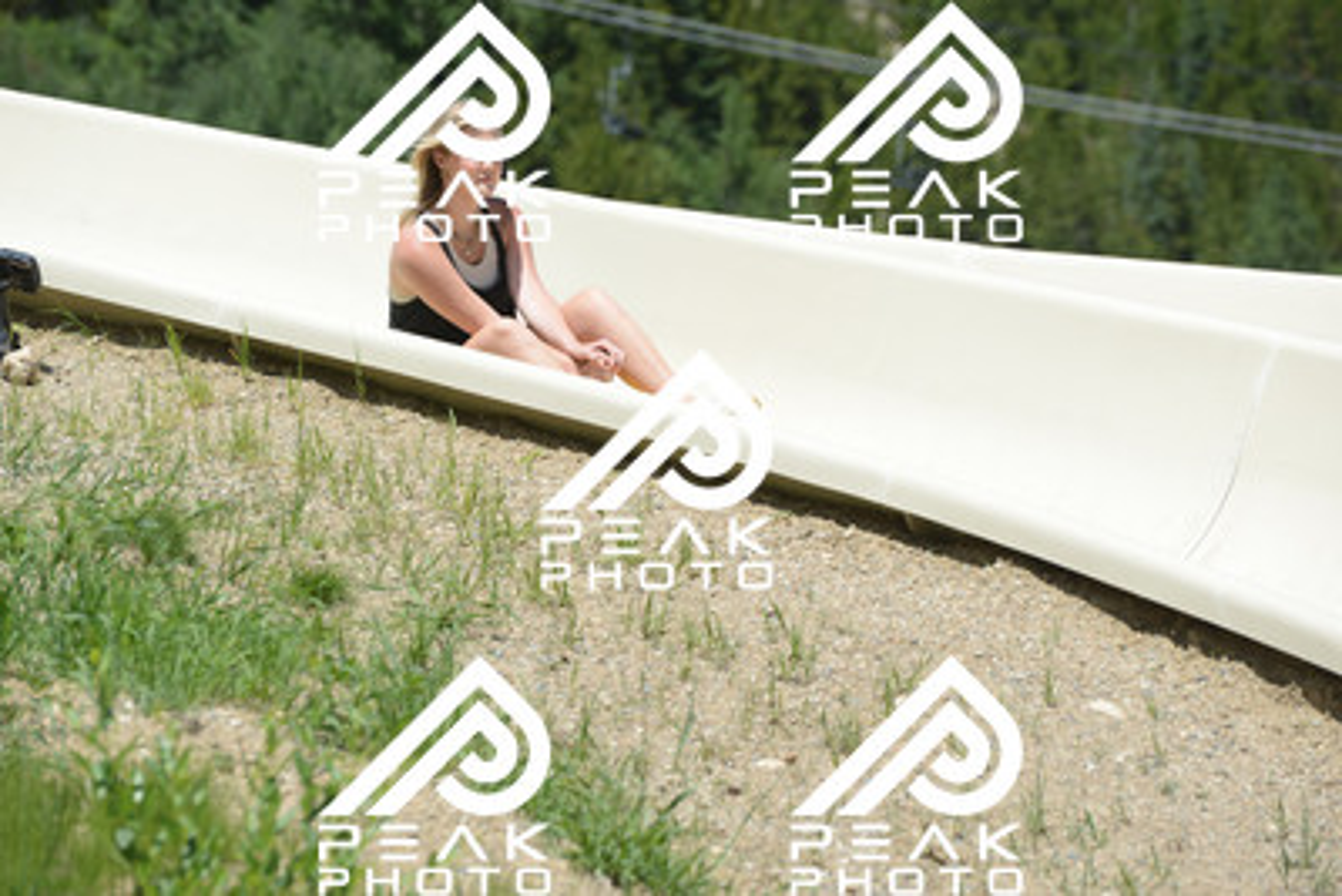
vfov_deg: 7.0
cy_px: 448
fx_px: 7271
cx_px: 671
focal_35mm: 195
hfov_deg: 10.5
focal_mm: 195
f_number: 6.3
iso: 400
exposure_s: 1/1250
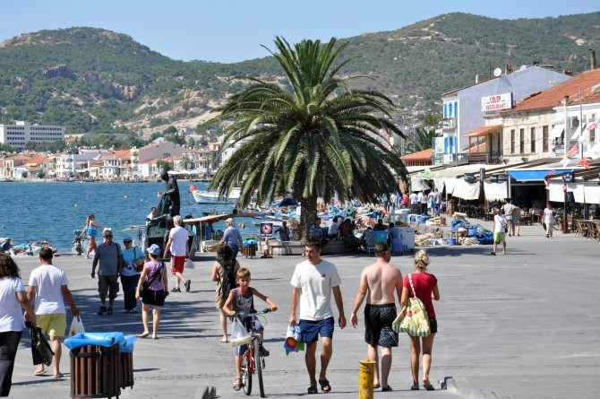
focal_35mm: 93
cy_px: 200
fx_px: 1548
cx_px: 300
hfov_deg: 21.9
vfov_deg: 14.7
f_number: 9
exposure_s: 1/320
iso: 200
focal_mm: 62
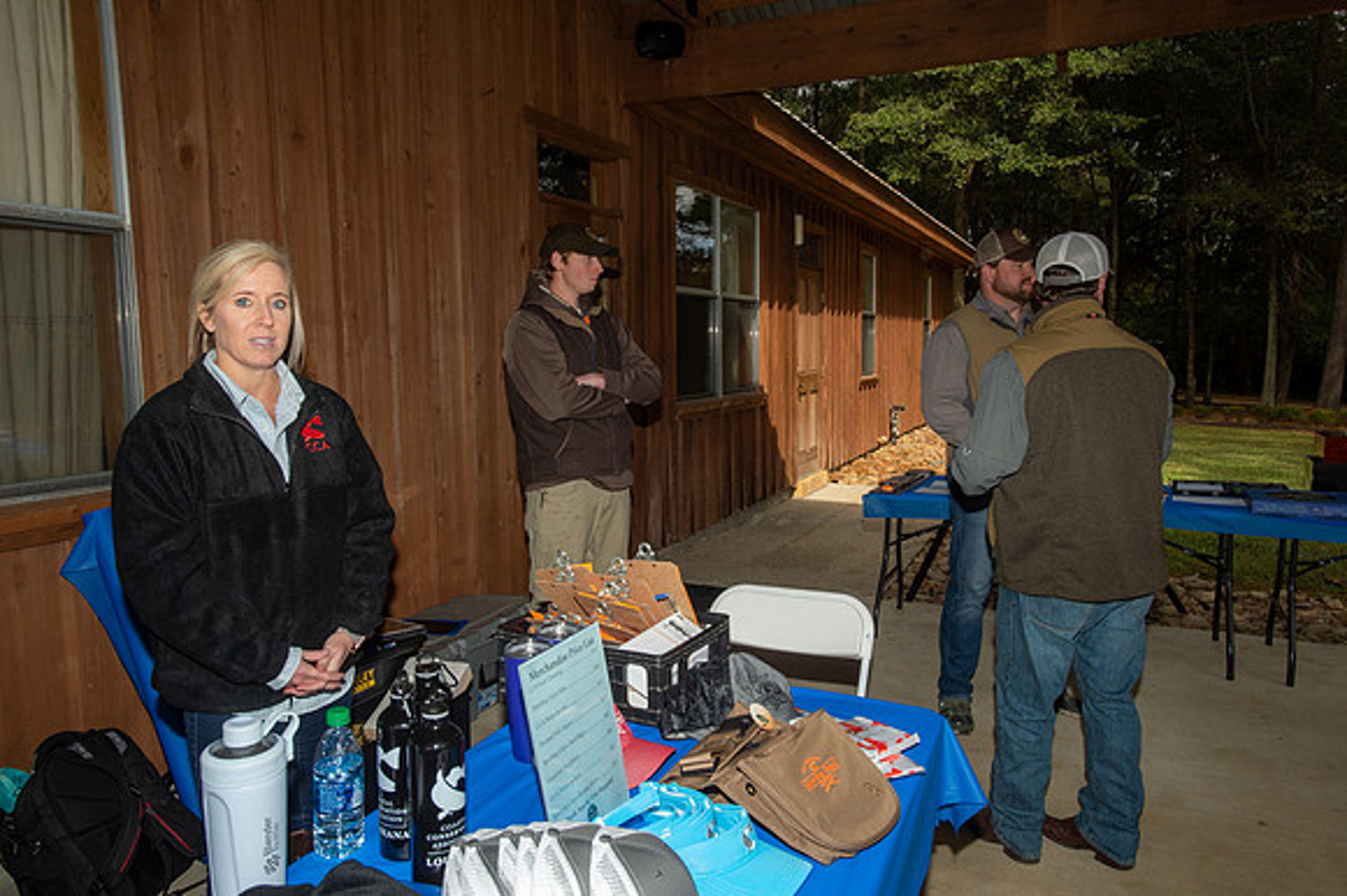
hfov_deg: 71.5
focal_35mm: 25
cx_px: 674
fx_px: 935
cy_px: 448
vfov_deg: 51.2
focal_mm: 25
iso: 200
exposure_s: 1/250
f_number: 10
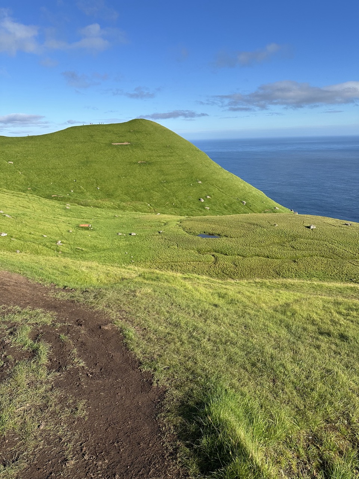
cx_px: 180
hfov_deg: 56.8
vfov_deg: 71.6
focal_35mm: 24
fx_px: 332
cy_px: 240
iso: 80
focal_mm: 6.86
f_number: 1.78
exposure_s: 1/3472
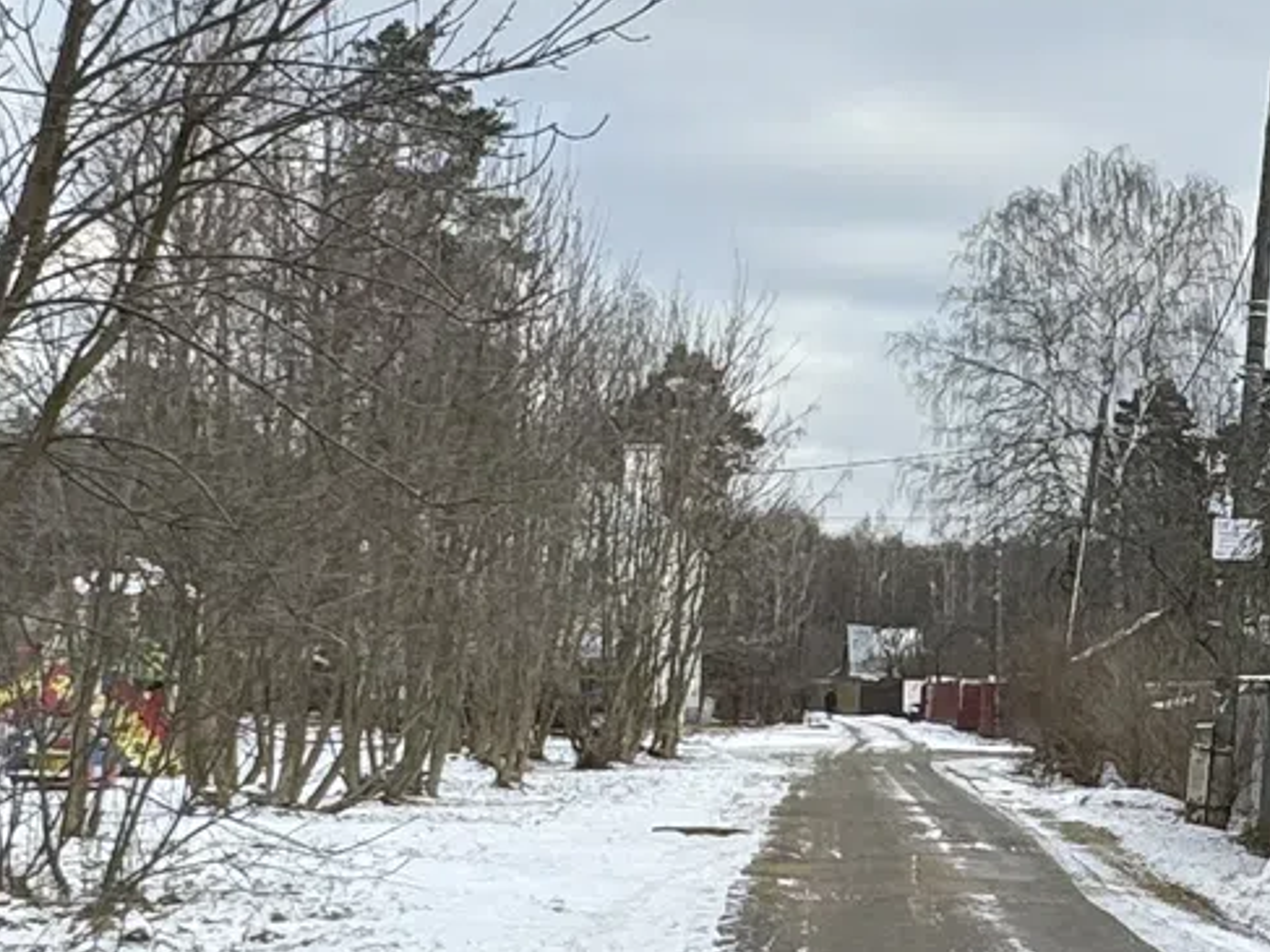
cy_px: 561
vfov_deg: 21.3
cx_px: 1291
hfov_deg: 26.6
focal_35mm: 69
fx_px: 2531
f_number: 2.2
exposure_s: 1/505
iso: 40
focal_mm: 2.22
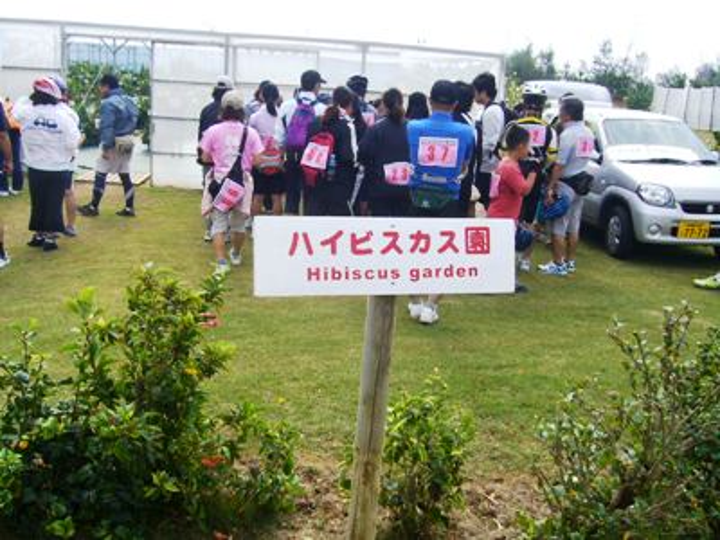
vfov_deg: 40.7
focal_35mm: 35
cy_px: 270
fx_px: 728
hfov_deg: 52.6
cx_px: 360
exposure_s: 1/200
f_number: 5.6
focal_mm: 5.8
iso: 80
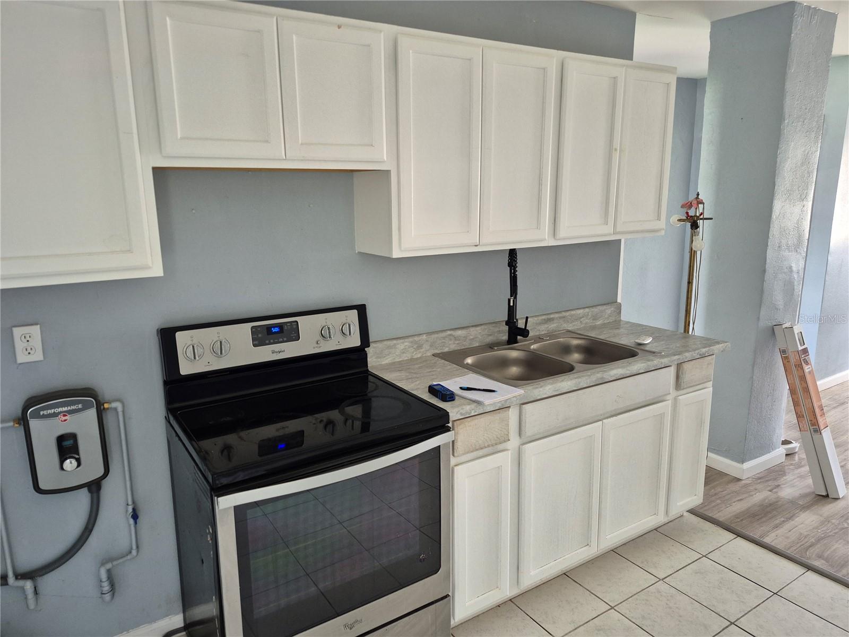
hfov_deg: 73.9
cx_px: 424
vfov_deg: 58.9
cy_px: 318
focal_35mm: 23
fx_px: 564
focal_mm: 5.4
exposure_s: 1/120
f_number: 1.8
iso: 400
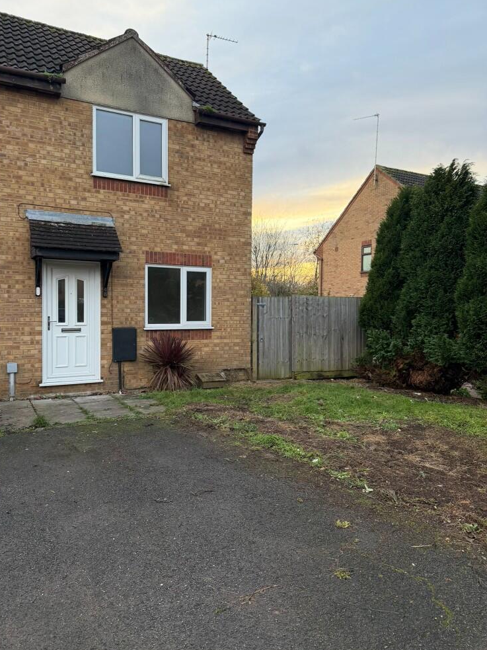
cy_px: 321
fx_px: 469
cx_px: 234
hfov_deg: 54.9
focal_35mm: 25
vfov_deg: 69.4
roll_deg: +0.2
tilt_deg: -0.4
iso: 160
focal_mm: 6.76
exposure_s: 1/217
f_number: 1.78
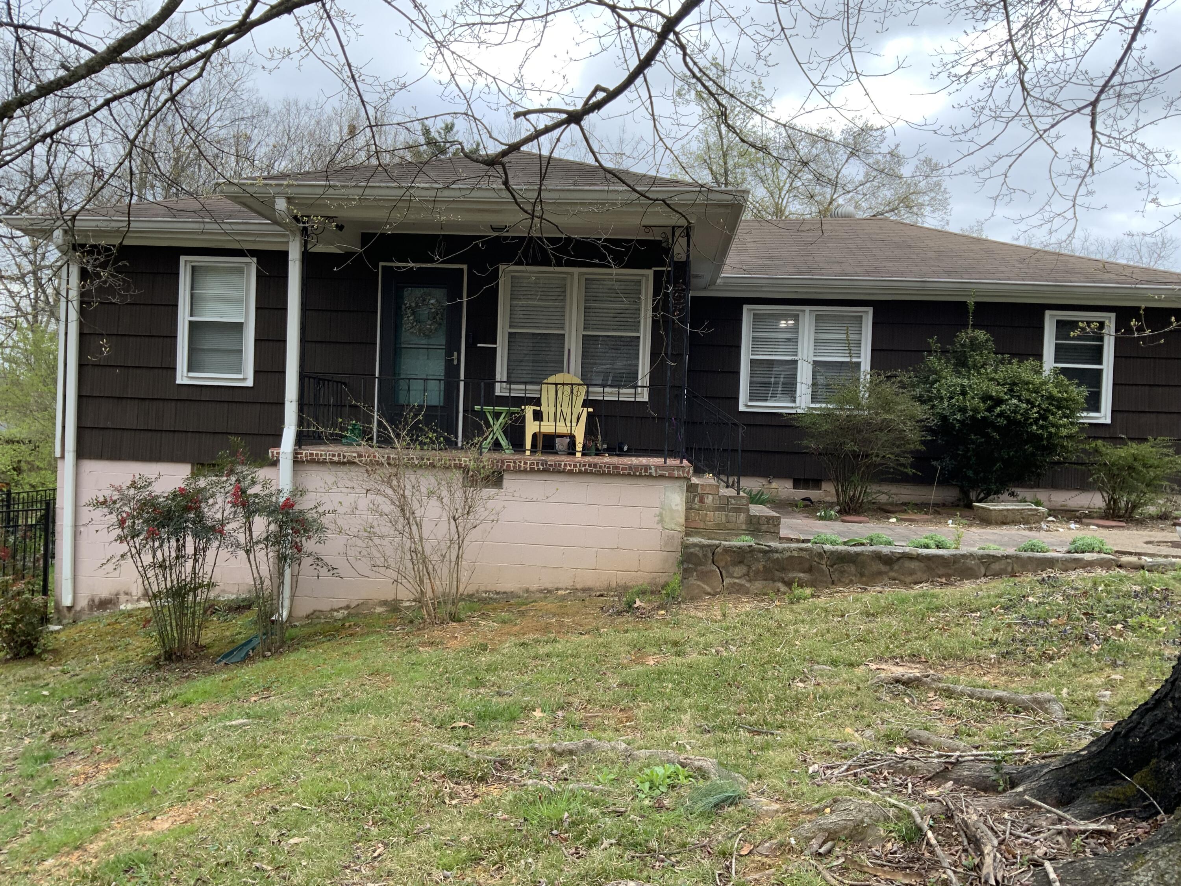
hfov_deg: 61.7
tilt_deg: +0.1
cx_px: 590
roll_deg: -3.0
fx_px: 989
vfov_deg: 48.2
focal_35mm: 29
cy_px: 443
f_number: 1.8
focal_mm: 3
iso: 16
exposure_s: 1/168
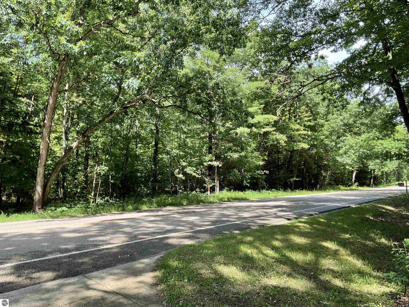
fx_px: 343
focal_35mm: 29
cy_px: 154
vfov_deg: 48.2
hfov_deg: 61.7
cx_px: 204
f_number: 1.8
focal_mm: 3
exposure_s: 1/147
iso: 16
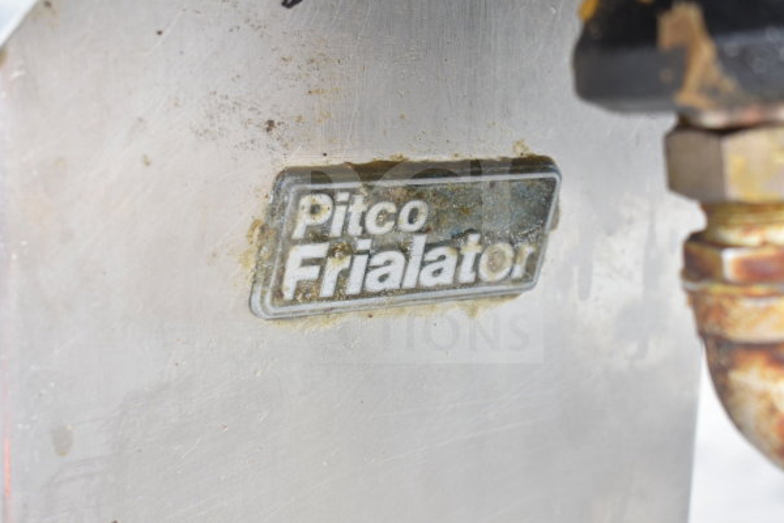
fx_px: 1328
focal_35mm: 61
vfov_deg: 22.3
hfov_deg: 32.9
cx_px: 396
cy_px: 260
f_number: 5
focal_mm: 40
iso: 200
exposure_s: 1/100
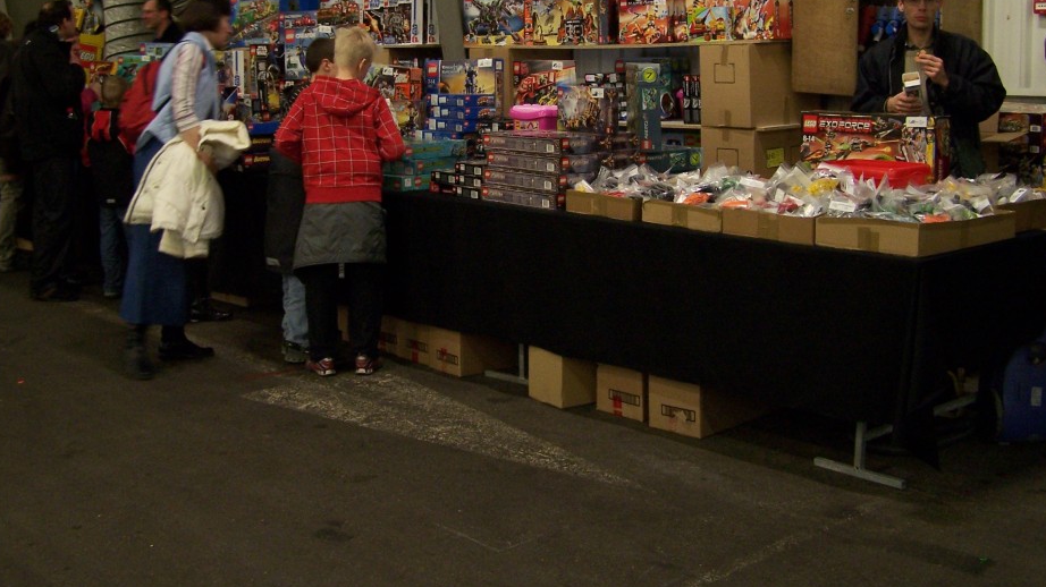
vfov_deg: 25.8
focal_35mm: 46
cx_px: 517
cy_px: 184
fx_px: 1275
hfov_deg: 44.6
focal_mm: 6.3
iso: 140
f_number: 2.8
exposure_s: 1/8
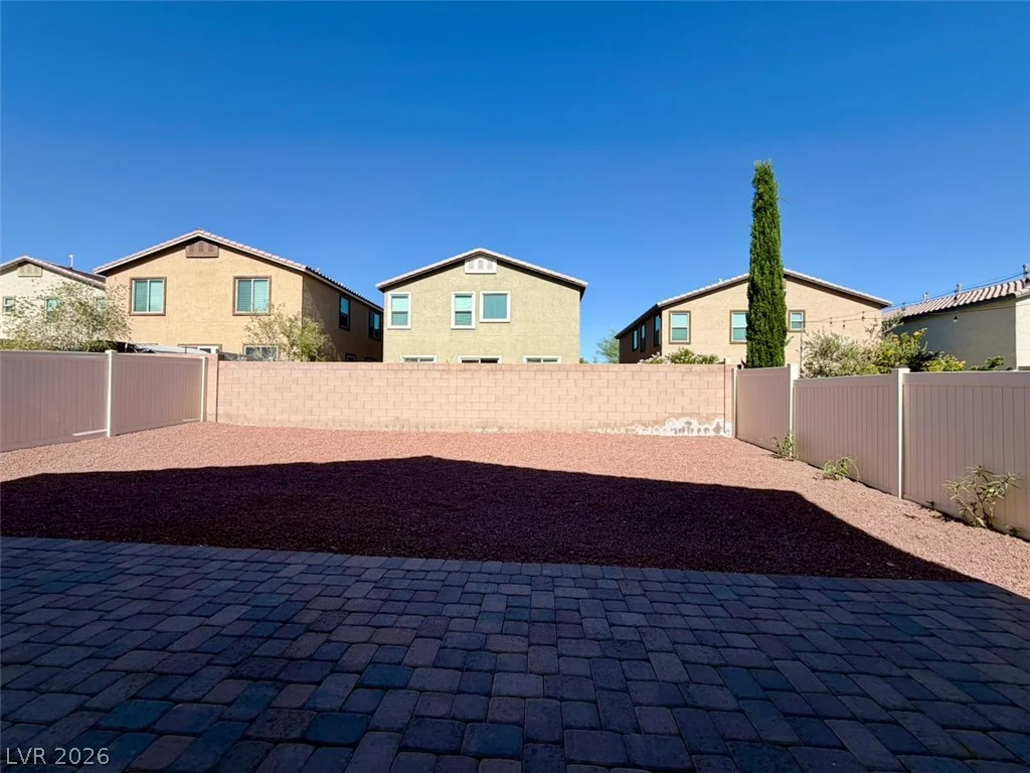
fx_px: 417
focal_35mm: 14
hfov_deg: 102.1
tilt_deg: +1.4
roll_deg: +0.3
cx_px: 515
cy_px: 386
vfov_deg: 85.7
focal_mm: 2.22
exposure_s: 1/770
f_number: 2.2
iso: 20
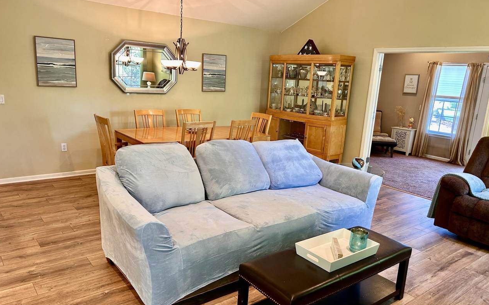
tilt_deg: -12.9
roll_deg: -3.1
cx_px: 244
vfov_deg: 44.5
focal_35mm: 28
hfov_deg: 66.5
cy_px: 162
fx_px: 373
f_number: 1.5
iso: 125
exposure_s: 1/60
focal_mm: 5.7
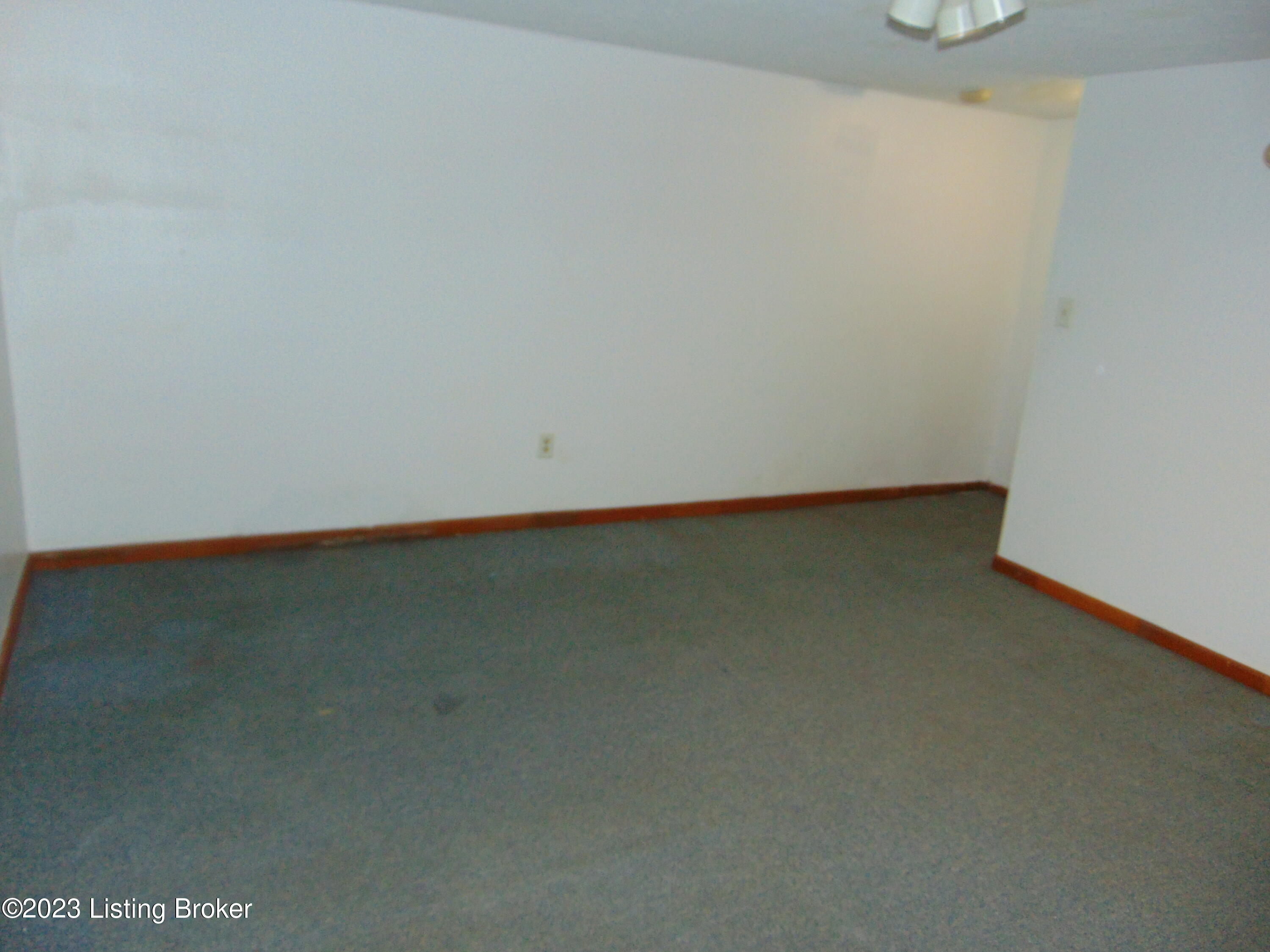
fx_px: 917
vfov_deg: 54.9
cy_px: 476
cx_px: 635
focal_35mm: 25
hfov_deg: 69.4
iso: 200
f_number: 3
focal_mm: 4.5
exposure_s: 1/30
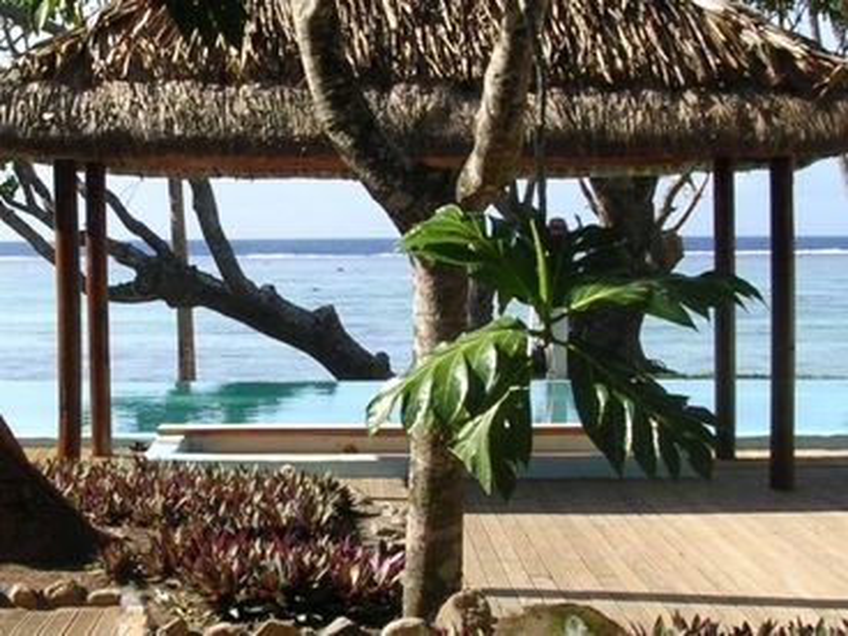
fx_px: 931
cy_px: 318
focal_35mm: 38
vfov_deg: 37.7
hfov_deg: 49.0
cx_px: 424
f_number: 5.6
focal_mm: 5.8
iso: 141
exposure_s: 1/255
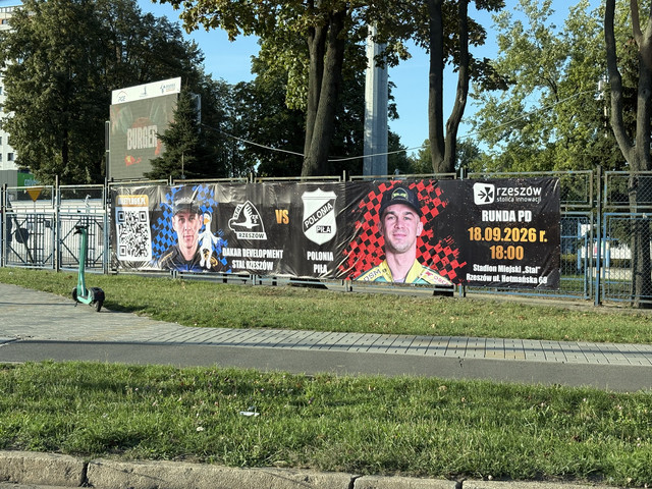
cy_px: 244
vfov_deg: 28.0
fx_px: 979
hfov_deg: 36.8
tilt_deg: -0.7
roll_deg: -0.2
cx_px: 326
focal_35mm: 52
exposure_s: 1/1364
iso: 32
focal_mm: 5.96
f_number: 1.6
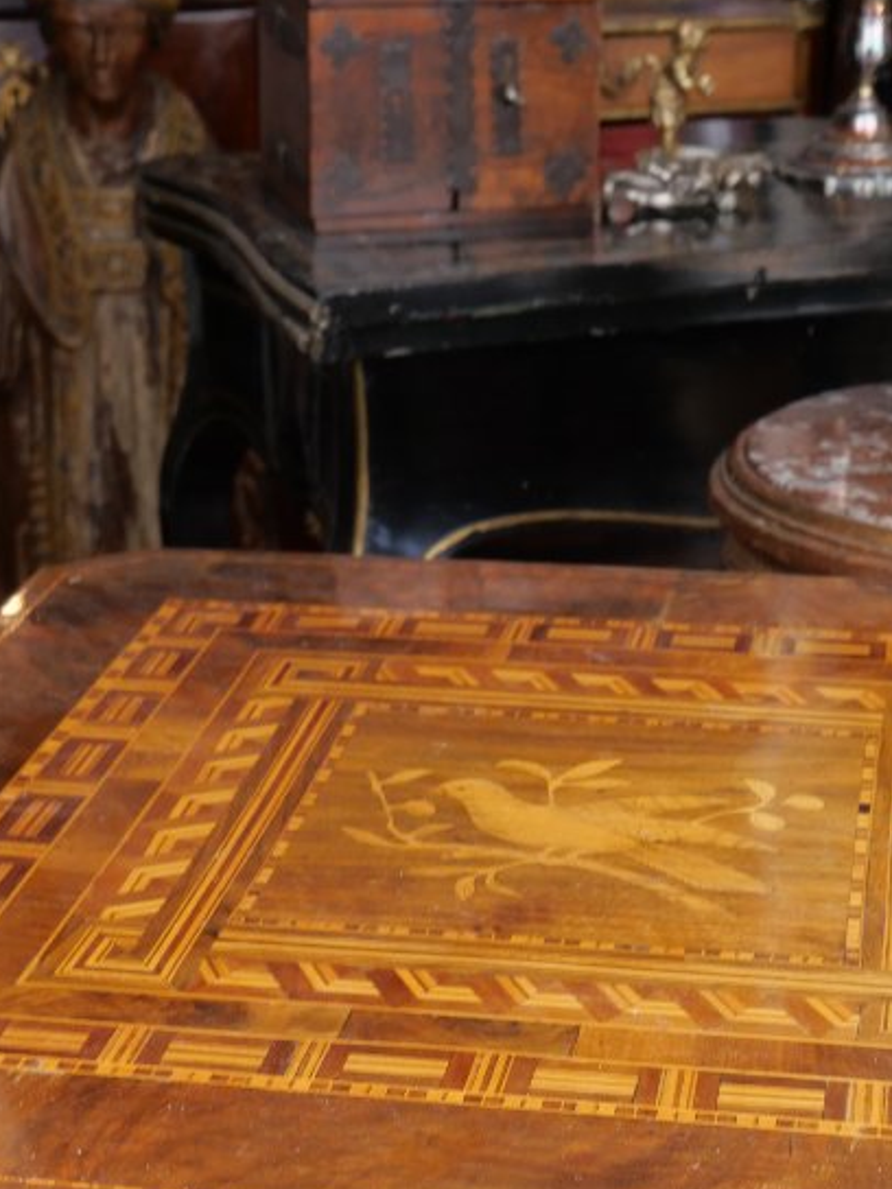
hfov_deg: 19.6
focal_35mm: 75
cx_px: 479
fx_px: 2577
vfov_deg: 24.7
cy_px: 1198
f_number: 3.8
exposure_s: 1/60
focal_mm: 17
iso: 250
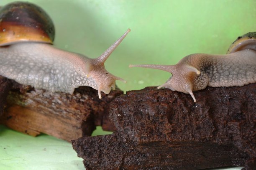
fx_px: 959
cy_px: 85
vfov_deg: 10.1
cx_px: 128
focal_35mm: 135
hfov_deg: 15.2
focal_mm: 90
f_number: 8
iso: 280
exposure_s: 1/60
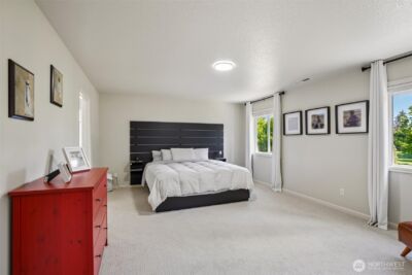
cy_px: 138
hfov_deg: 96.7
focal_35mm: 16
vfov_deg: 73.8
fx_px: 183
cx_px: 206
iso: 400
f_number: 8
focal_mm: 16
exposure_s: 1/15
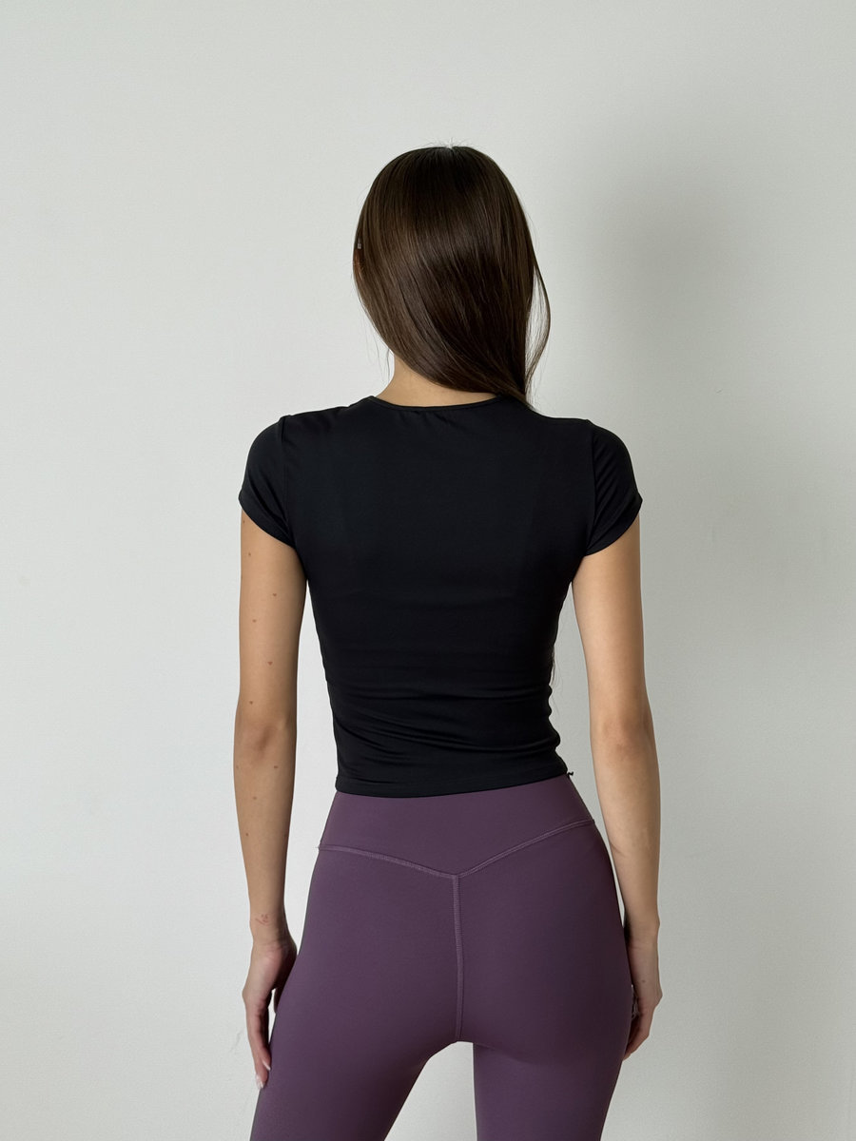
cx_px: 428
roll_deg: -1.1
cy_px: 570
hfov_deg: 30.3
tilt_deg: -4.2
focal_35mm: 48
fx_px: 1583
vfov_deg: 39.7
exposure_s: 1/214
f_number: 1.78
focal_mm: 6.76
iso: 64
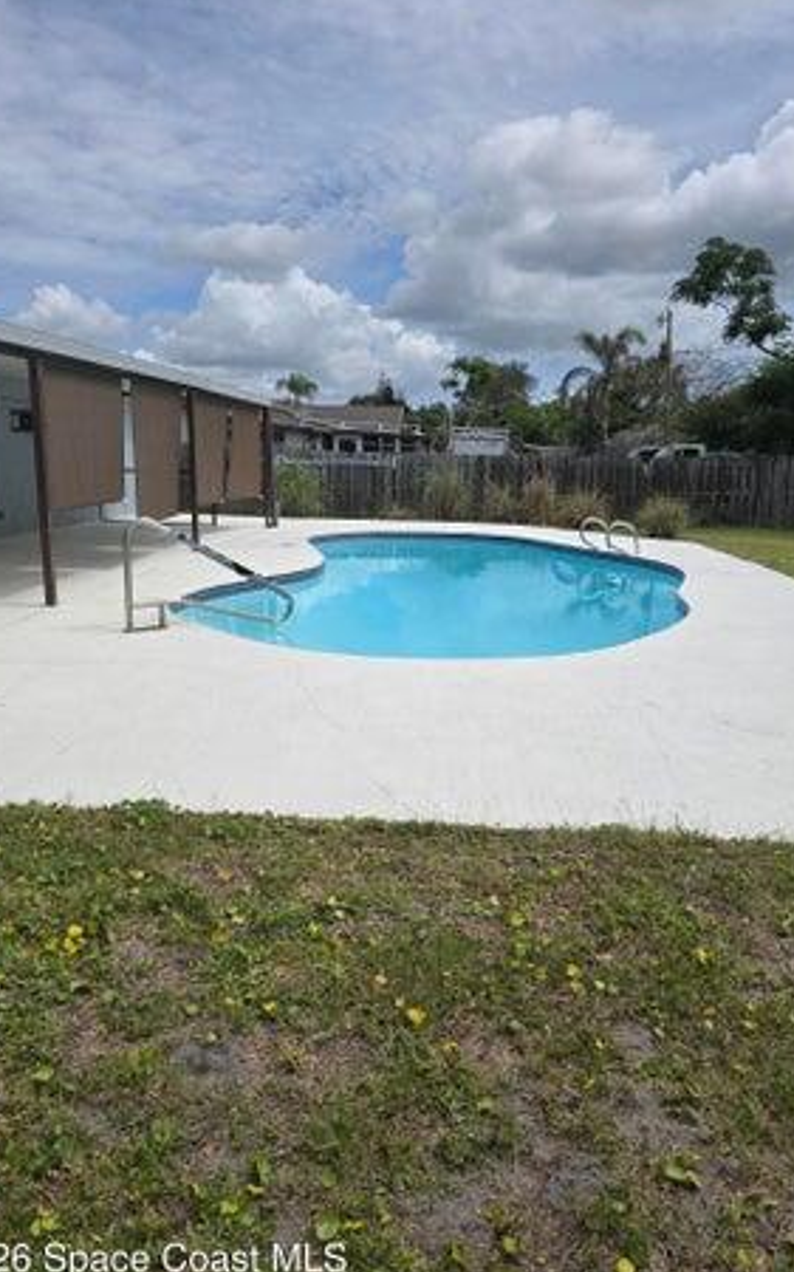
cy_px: 642
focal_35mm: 26
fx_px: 901
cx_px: 424
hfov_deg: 47.5
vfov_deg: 70.4
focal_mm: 6.3
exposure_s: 1/1601
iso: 12
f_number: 1.7
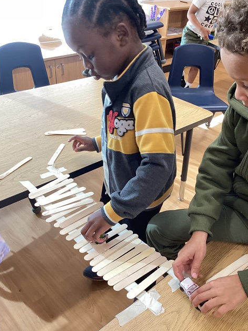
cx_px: 127
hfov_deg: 43.0
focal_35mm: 33
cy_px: 160
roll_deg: -2.9
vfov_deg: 55.3
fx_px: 315
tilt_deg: -33.5
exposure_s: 1/60
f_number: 2.4
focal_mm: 3.3
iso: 100
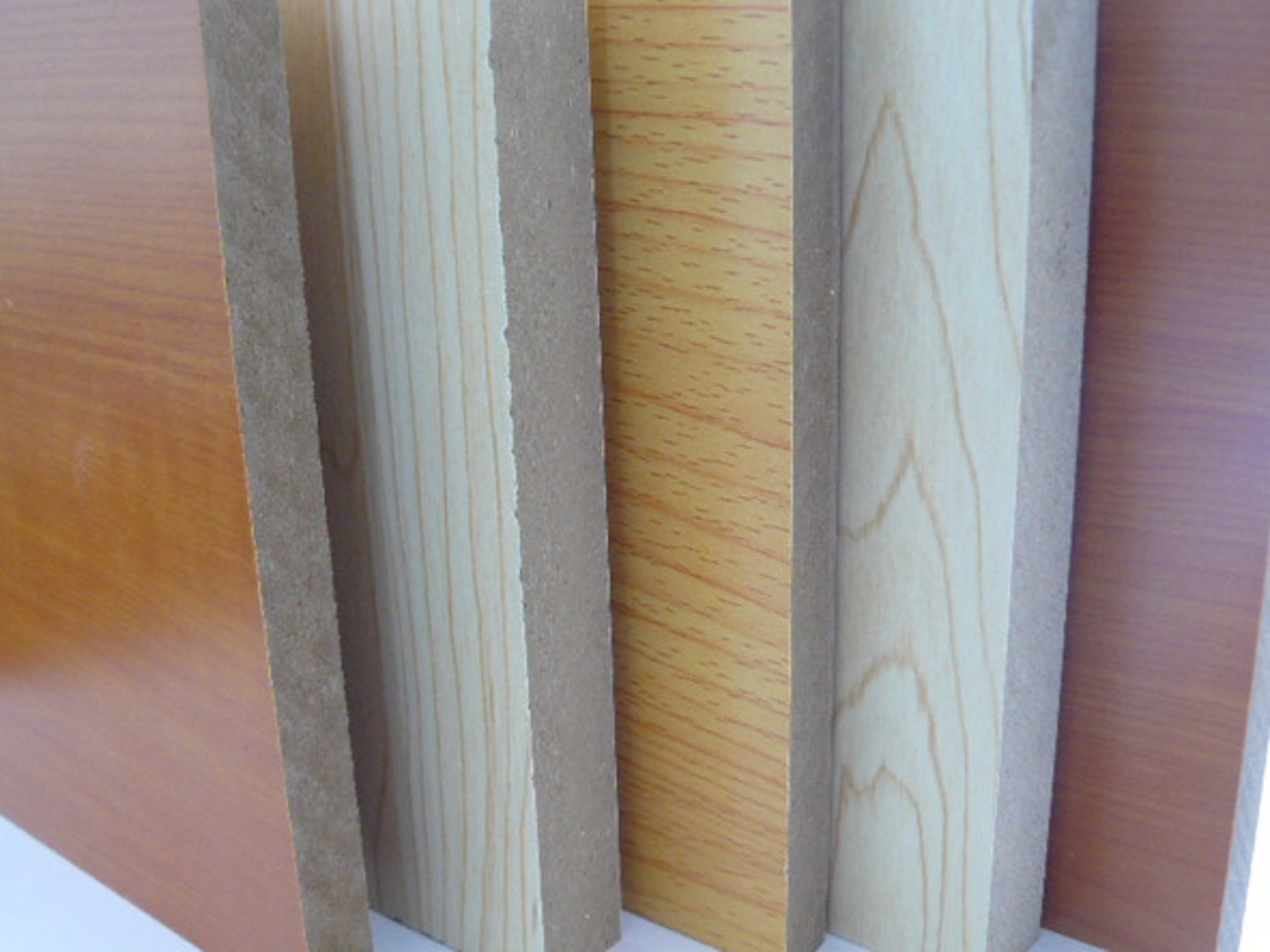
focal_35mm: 39
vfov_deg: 36.8
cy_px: 505
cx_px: 621
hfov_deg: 47.9
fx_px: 1431
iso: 200
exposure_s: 1/15
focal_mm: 6
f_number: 2.8
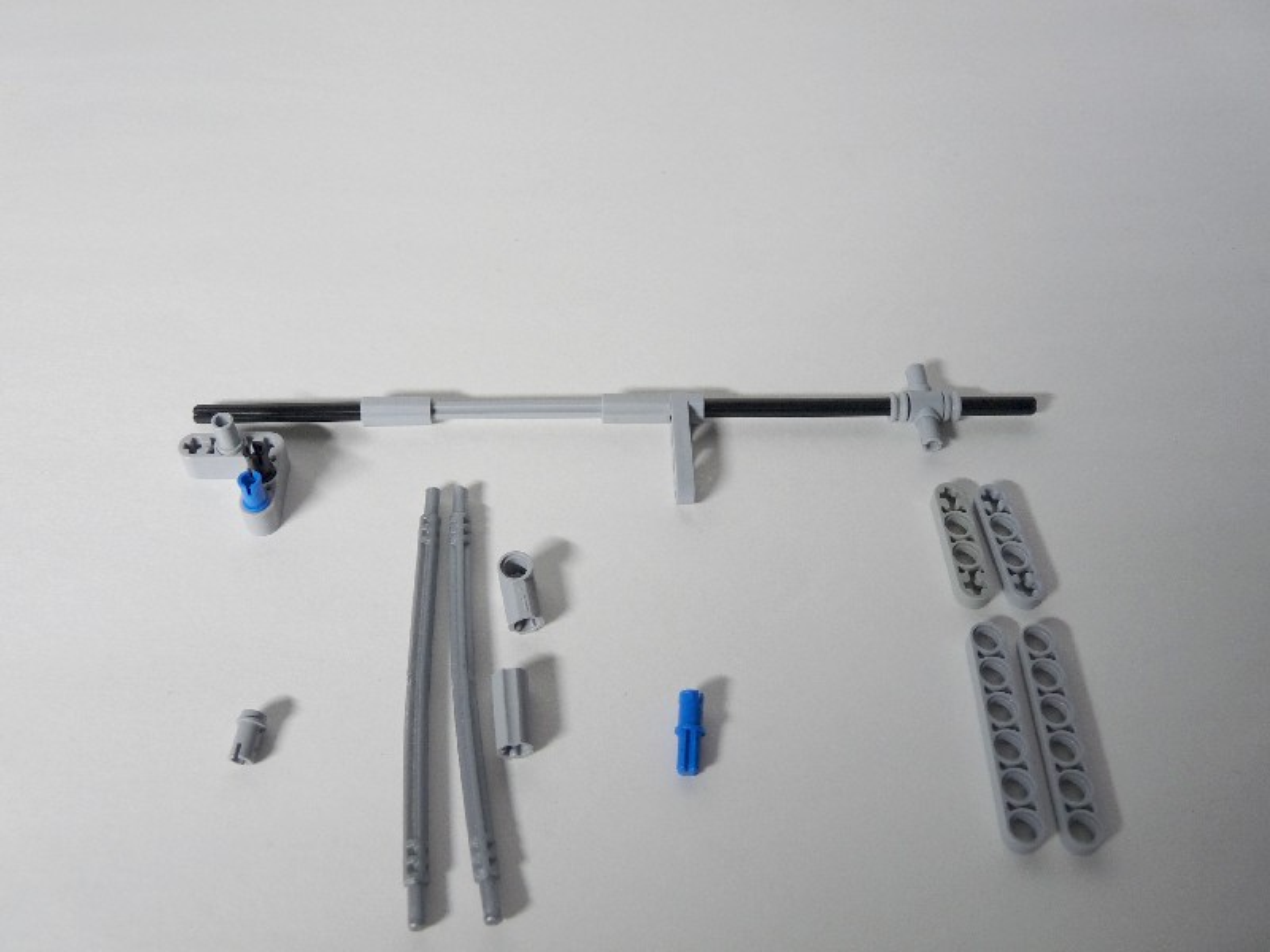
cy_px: 476
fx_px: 1137
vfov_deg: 45.4
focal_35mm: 31
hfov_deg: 58.4
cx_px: 635
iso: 100
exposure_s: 1/8
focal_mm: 5.4
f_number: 3
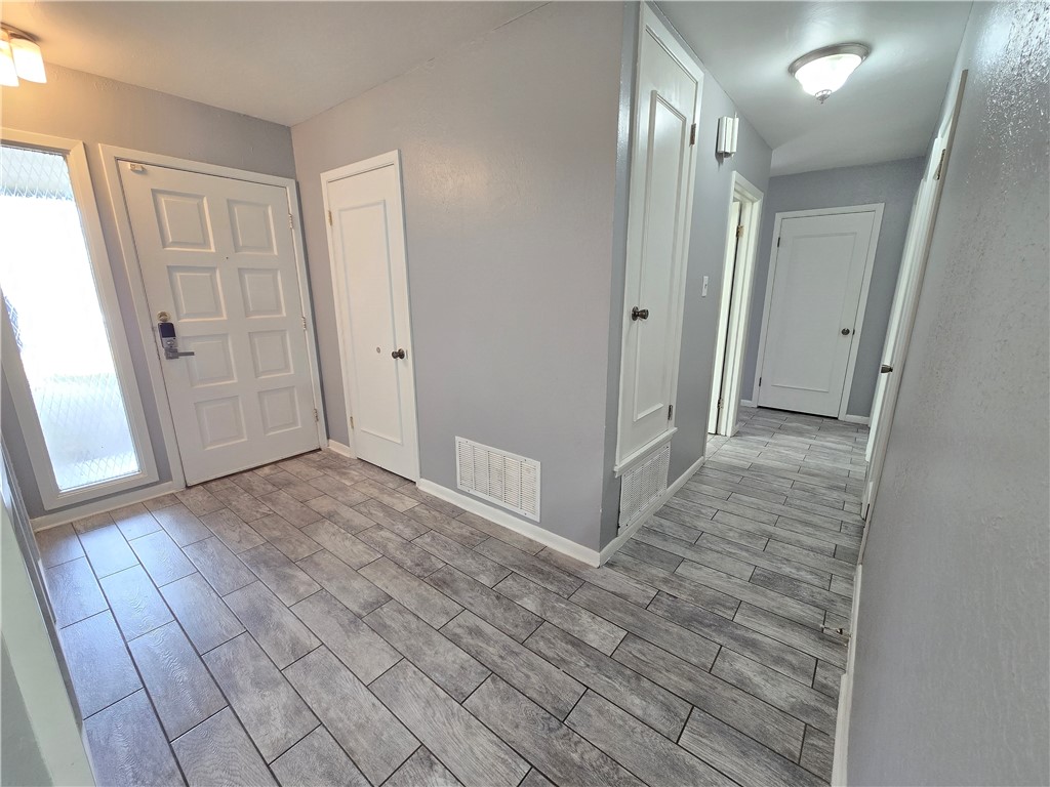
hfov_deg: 106.2
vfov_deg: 89.9
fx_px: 394
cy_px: 394
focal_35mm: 13
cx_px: 525
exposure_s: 1/60
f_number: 2.2
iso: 250
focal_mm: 2.2
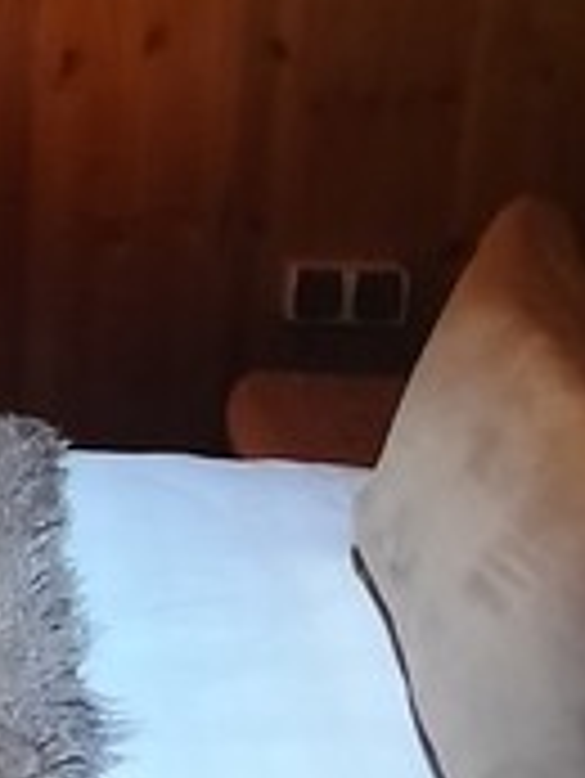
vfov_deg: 24.5
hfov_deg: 14.2
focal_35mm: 77
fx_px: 1733
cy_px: 67
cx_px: -747
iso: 200
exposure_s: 1/25
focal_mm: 1.74
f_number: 2.2
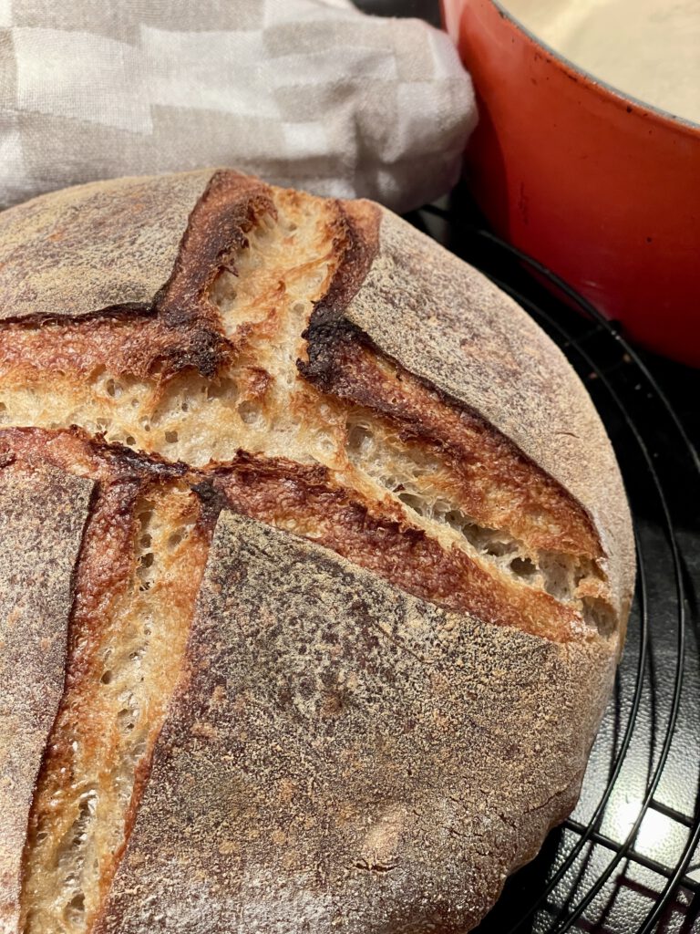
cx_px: 350
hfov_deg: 28.0
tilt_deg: -55.0
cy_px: 467
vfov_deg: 36.8
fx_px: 1402
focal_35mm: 52
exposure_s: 1/50
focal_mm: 6
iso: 320
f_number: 2
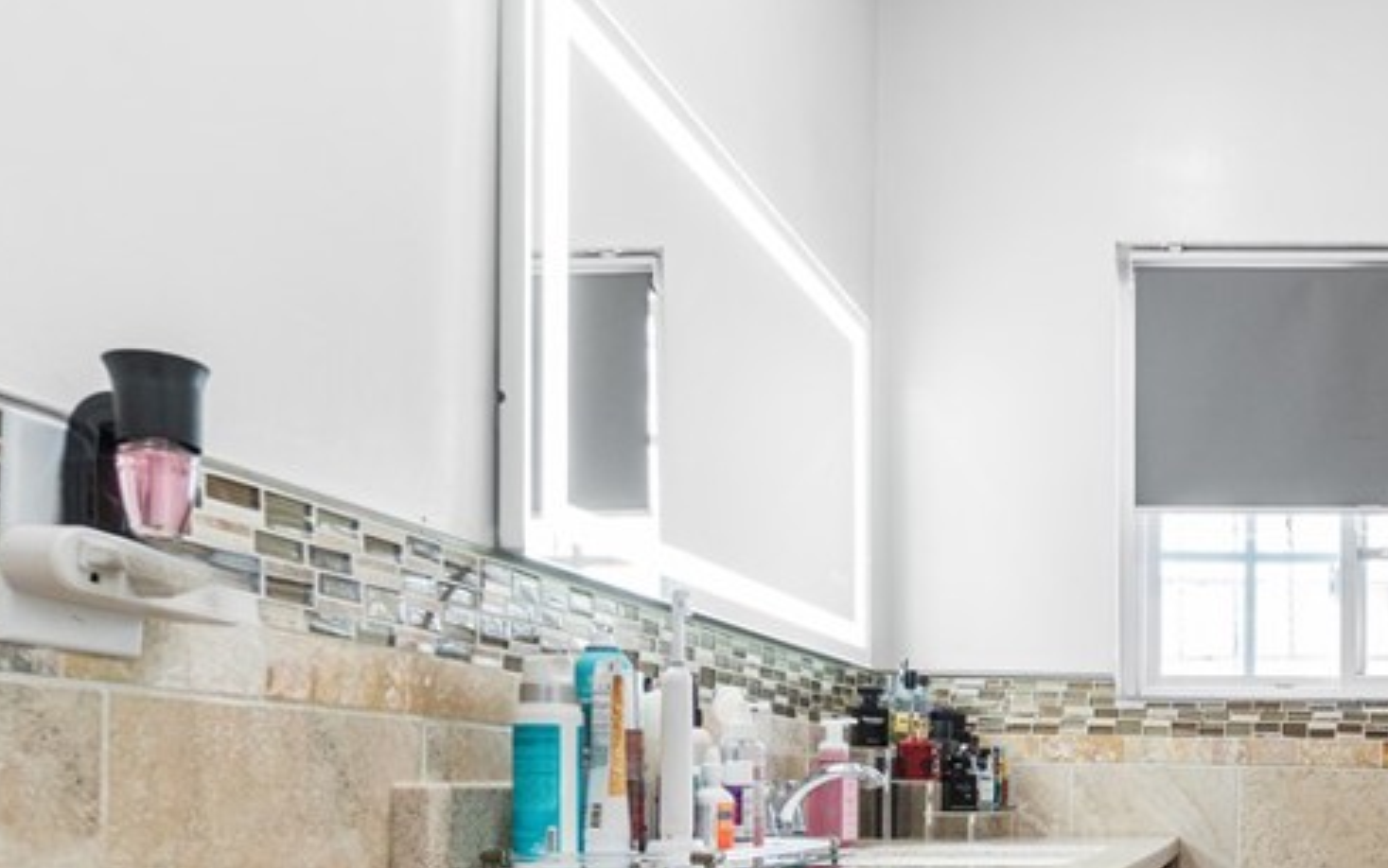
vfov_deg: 36.8
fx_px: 1211
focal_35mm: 32
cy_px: 794
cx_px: 1303
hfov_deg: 51.1
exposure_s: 1/15
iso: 320
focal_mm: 10
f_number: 7.1
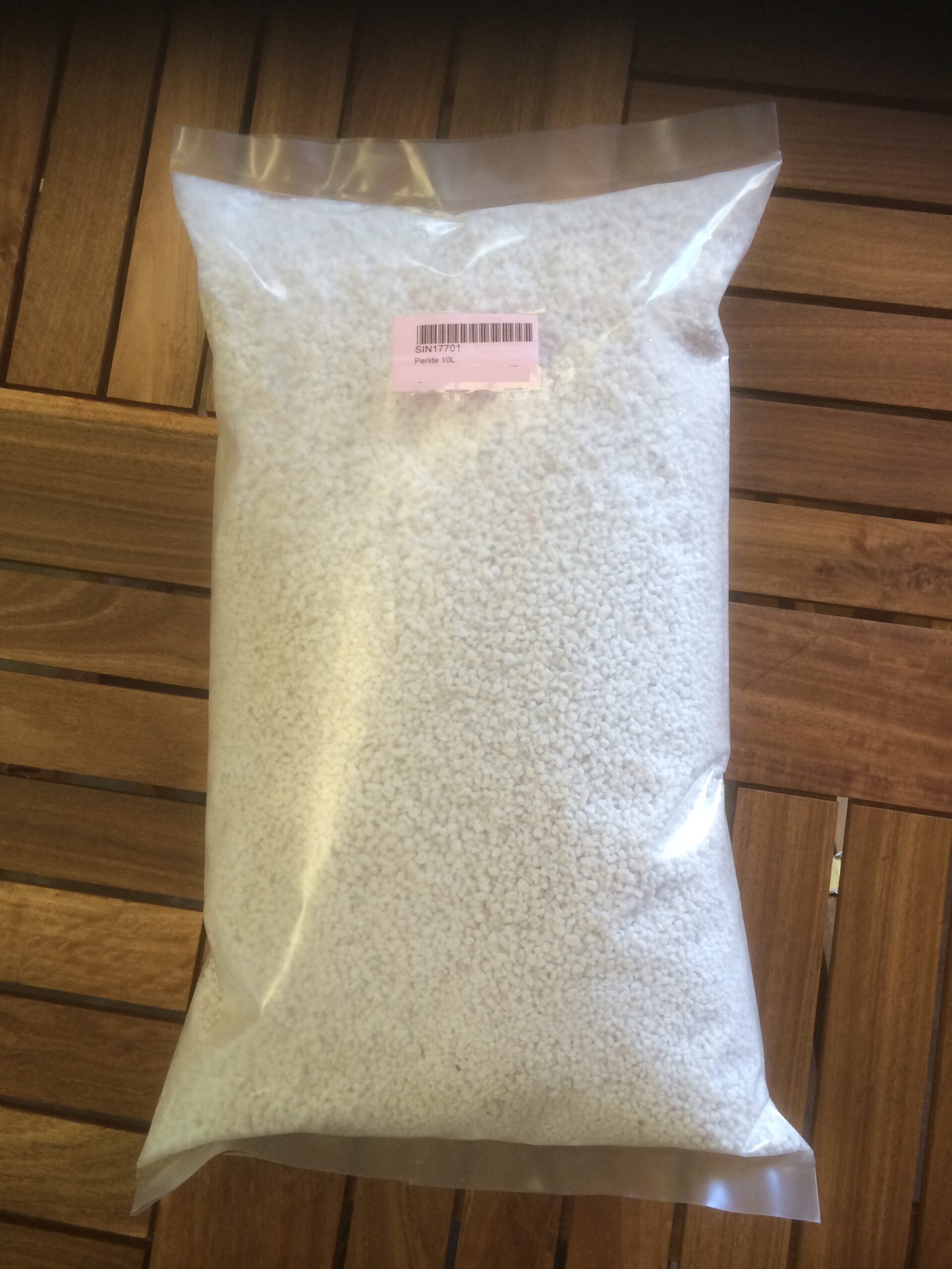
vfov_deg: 60.0
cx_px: 476
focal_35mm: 30
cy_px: 634
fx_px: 1100
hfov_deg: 46.8
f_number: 2.2
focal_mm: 4.12
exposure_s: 1/30
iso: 32
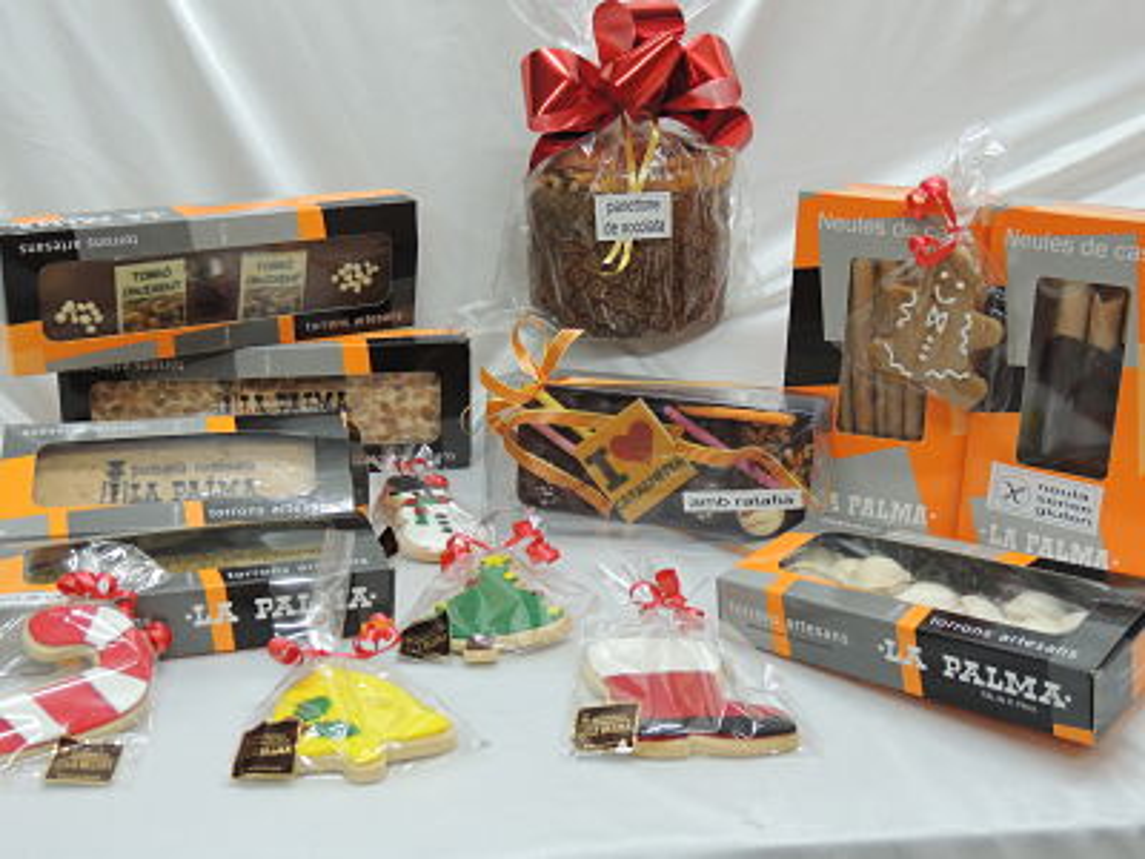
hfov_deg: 43.9
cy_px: 430
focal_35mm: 43
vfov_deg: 33.6
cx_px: 572
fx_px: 1422
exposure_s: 1/30
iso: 400
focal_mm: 7.6
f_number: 3.4
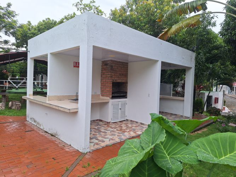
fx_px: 157
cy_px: 88
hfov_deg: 73.9
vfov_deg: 58.9
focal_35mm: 23
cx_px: 118
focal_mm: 5.54
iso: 40
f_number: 1.8
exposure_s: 1/272
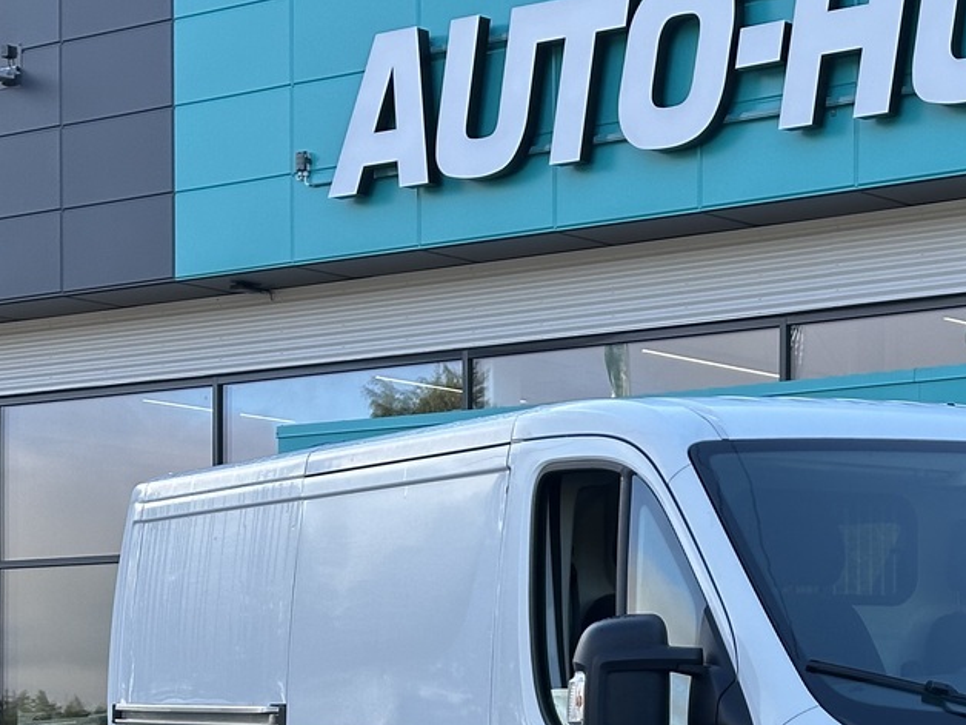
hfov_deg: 17.6
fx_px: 3070
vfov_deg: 13.2
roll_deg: -0.9
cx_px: 886
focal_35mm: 110
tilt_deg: +0.4
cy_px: 807
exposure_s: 1/587
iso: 64
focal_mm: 6.86
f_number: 1.78
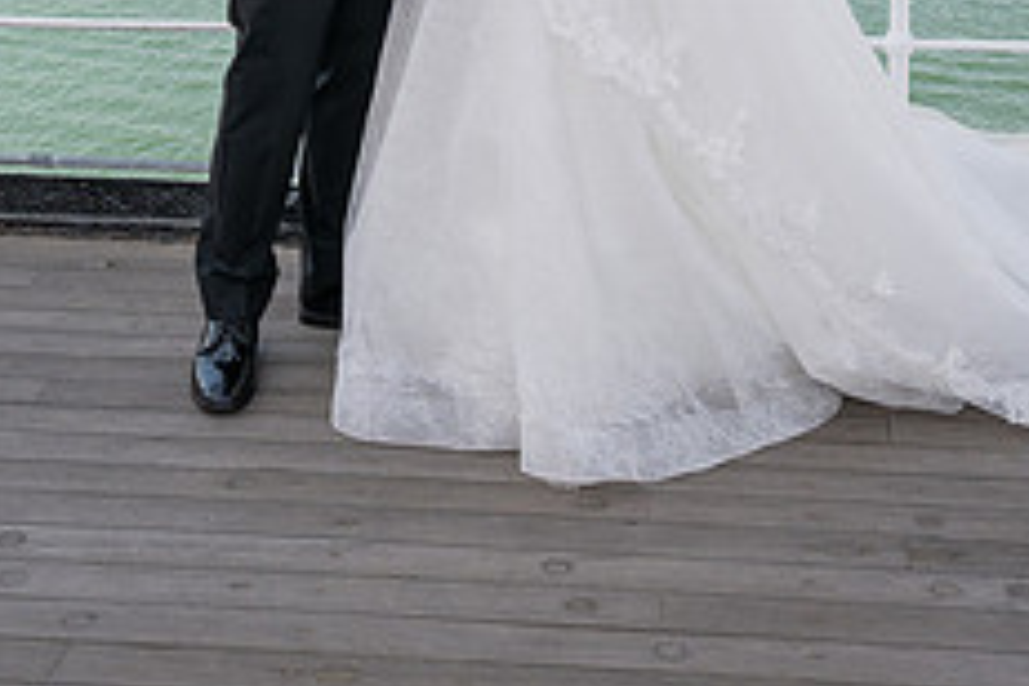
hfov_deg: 26.6
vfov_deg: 17.2
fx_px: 2172
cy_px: -113
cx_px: 543
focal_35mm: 76
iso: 200
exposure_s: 1/200
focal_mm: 29
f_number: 9
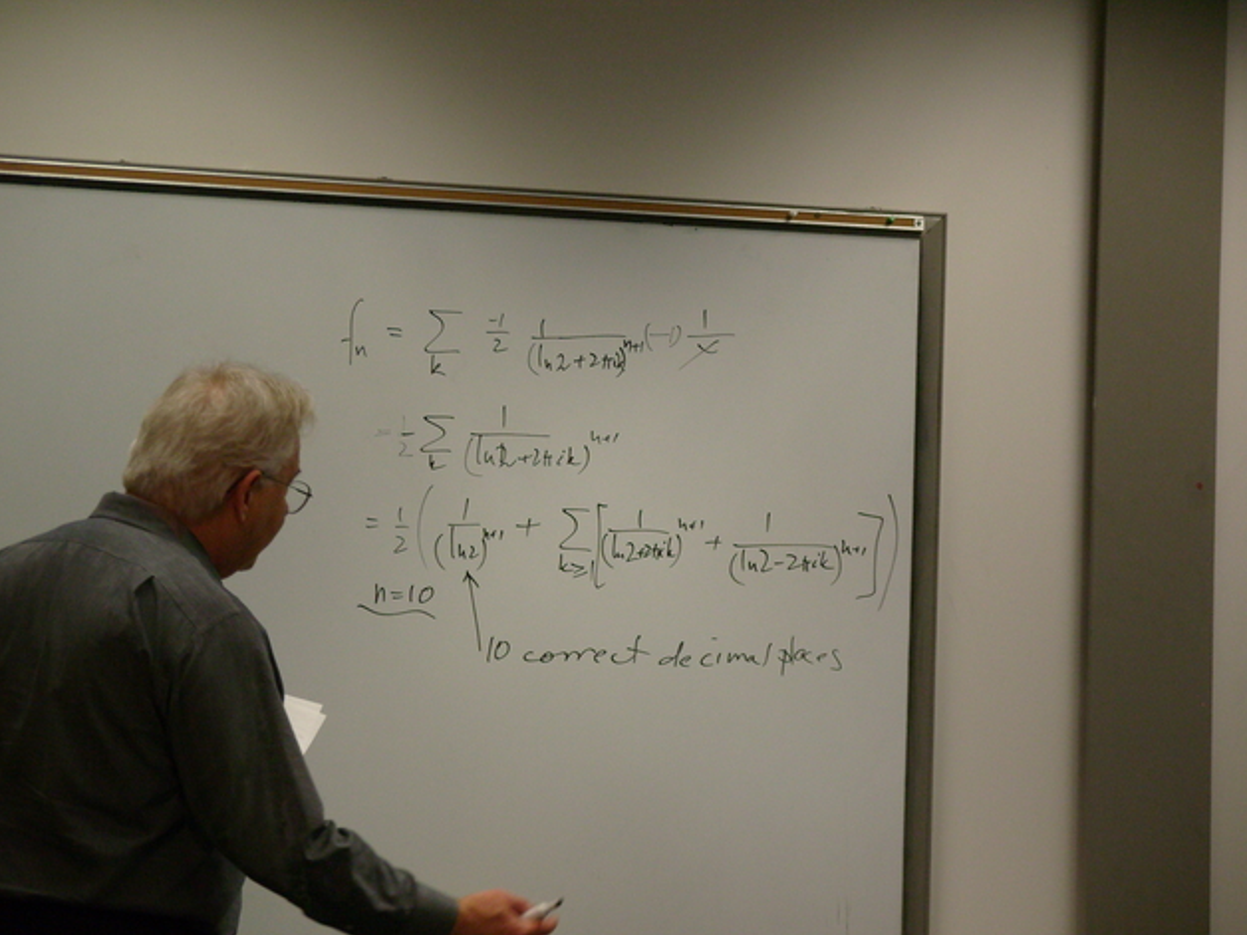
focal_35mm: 107
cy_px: 470
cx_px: 616
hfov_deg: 18.4
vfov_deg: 13.8
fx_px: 3855
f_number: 3.6
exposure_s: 1/90
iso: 200
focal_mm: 23.3
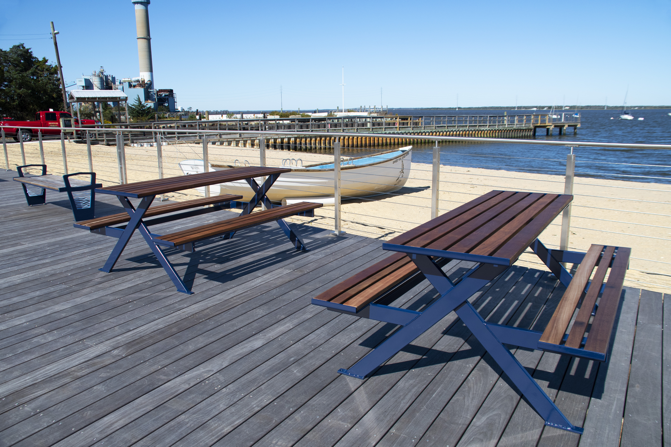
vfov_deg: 43.6
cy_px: 224
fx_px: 559
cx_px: 336
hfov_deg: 61.9
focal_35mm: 30
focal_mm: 20
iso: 400
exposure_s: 1/2000
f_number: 7.1
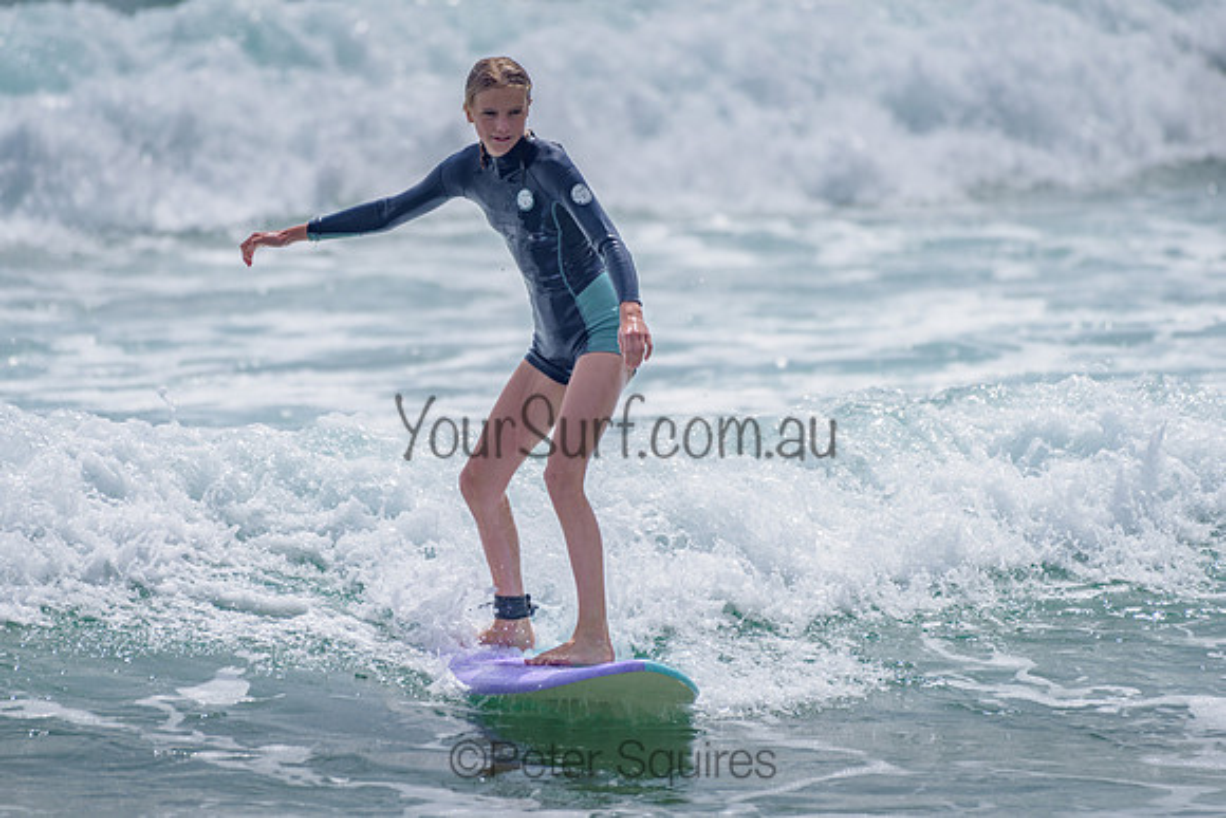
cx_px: 575
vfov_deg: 2.6
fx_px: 18099
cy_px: 383
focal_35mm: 531
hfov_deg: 3.9
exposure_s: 1/2000
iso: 64
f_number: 5.6
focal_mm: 500
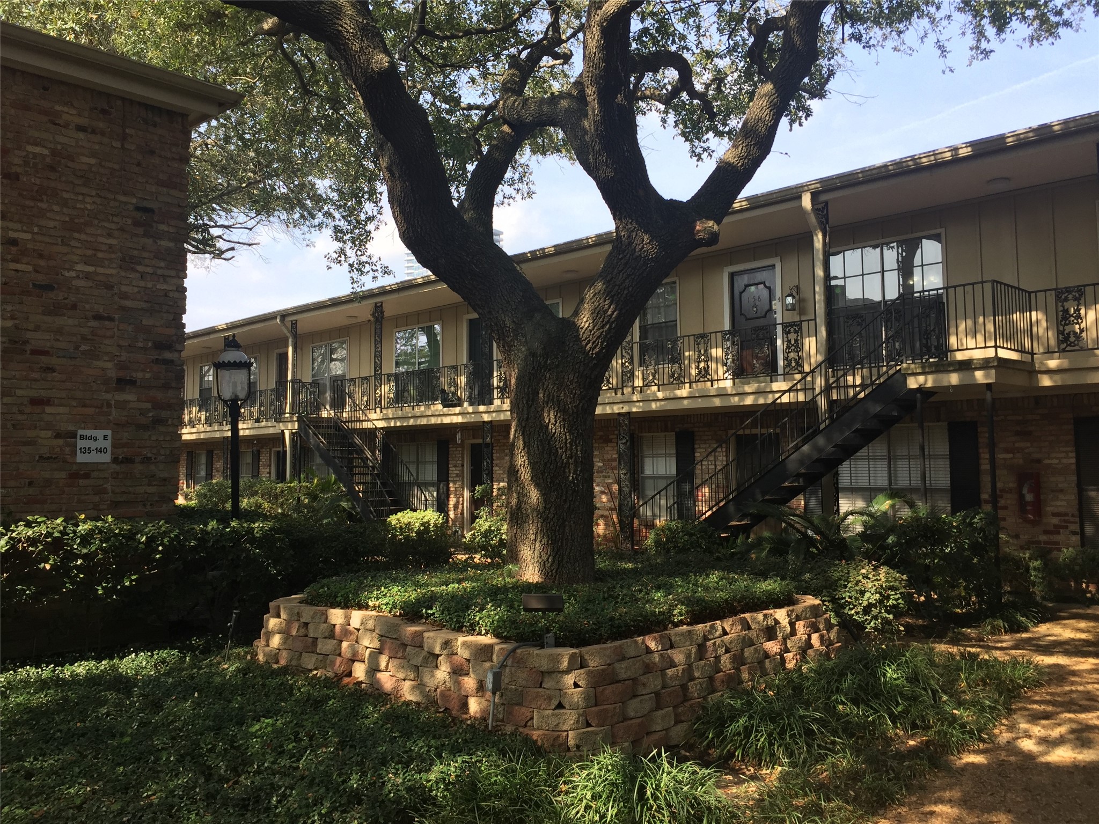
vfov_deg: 48.2
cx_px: 550
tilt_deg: +4.6
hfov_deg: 61.7
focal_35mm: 29
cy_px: 412
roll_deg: +0.3
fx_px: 921
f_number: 2.2
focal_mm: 4.15
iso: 32
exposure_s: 1/455
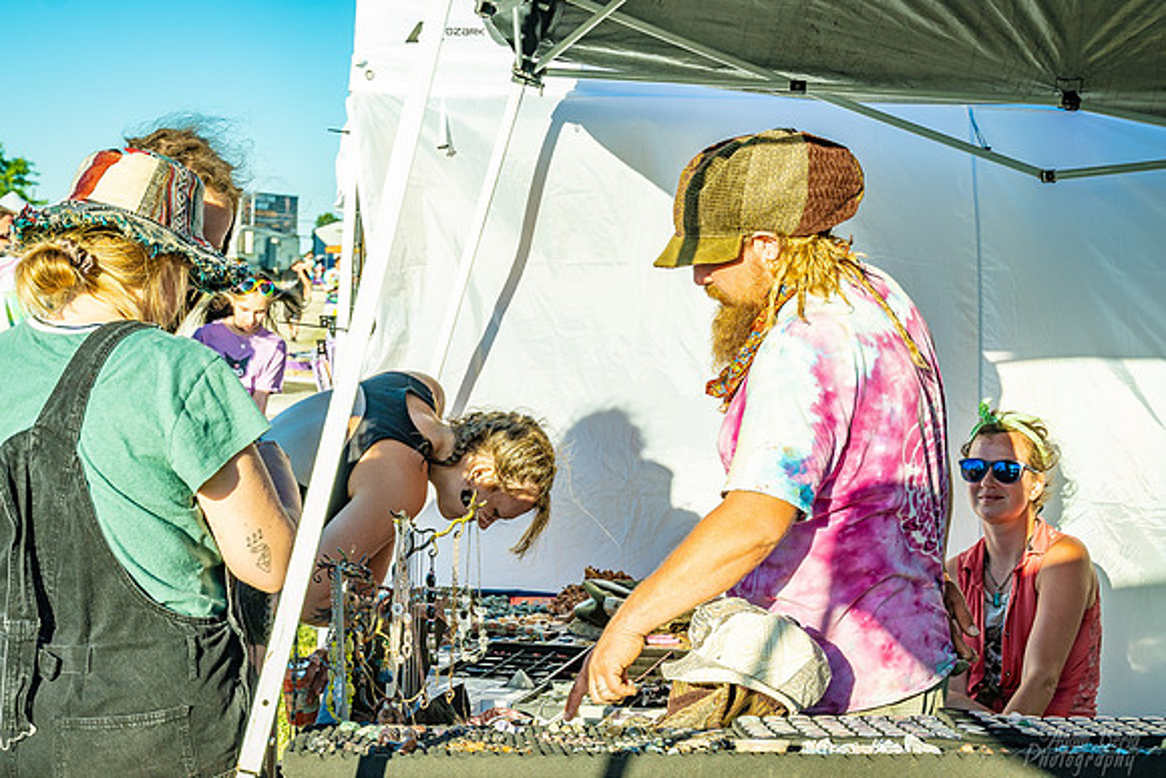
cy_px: 389
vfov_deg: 21.3
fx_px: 2073
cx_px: 583
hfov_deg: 31.4
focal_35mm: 64
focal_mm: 43
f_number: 6.3
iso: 125
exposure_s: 1/250
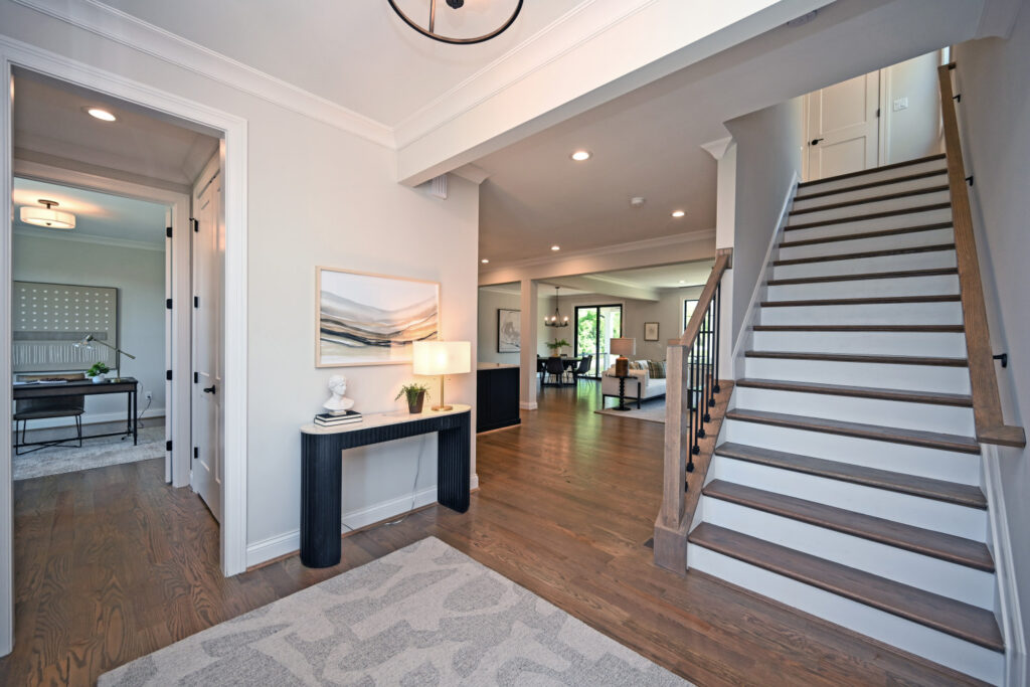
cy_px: 344
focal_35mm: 14
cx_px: 515
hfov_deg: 104.2
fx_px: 401
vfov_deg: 81.2
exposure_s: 1/60
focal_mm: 14
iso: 200
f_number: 4
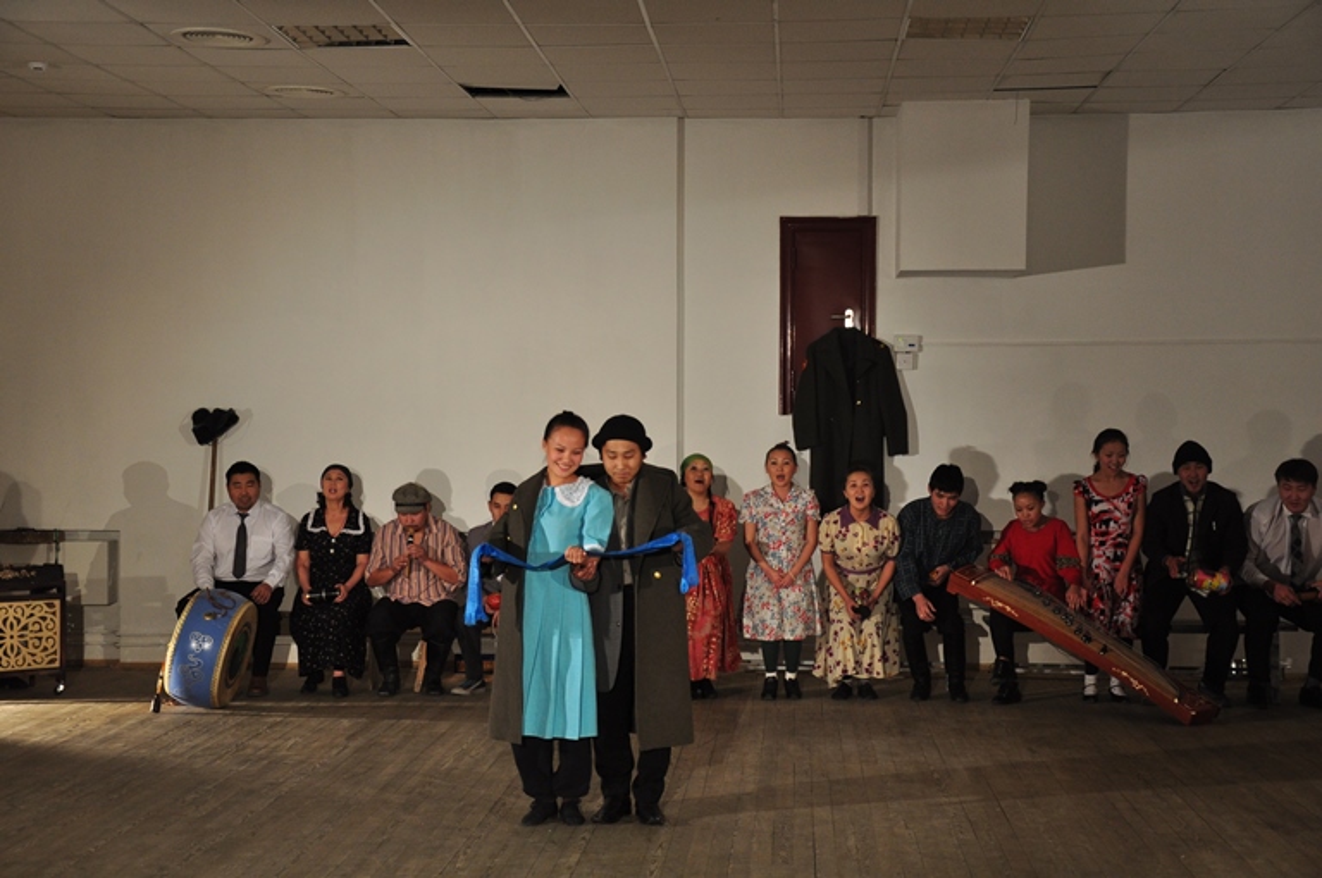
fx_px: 2201
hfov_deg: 33.4
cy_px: 439
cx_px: 661
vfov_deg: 22.6
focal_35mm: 60
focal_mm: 40
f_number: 4.5
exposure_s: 1/90
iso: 640
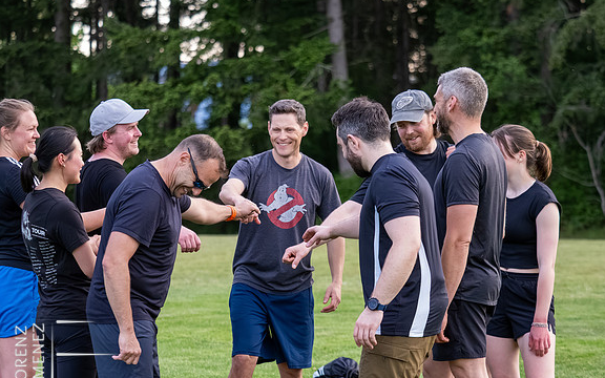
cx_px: 302
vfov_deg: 9.2
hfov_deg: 14.6
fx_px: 2358
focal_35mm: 143
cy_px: 206
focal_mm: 67
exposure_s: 1/1000
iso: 3200
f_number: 2.8
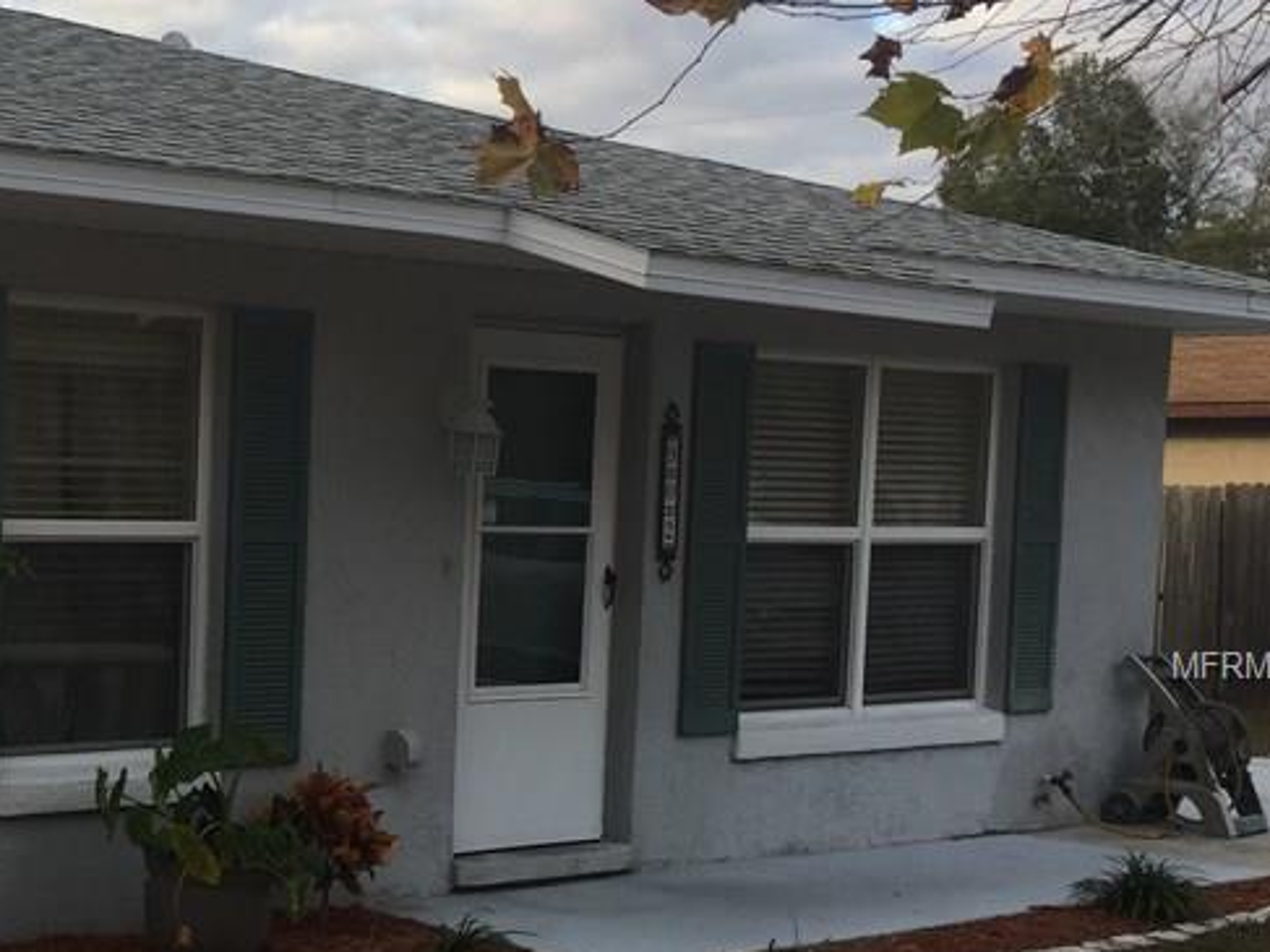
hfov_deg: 29.5
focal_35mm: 61
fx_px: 2237
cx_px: -5
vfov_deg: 23.9
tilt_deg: -5.2
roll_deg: -1.9
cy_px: 668
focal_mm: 4.15
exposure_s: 1/260
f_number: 2.2
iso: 32
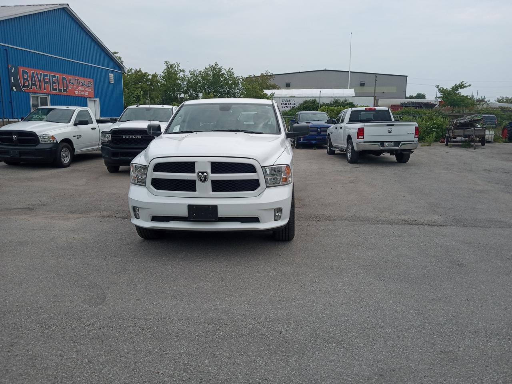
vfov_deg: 49.7
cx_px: 256
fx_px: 414
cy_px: 192
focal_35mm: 28
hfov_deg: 63.4
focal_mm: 3.71
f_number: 2.2
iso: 100
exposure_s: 1/1667
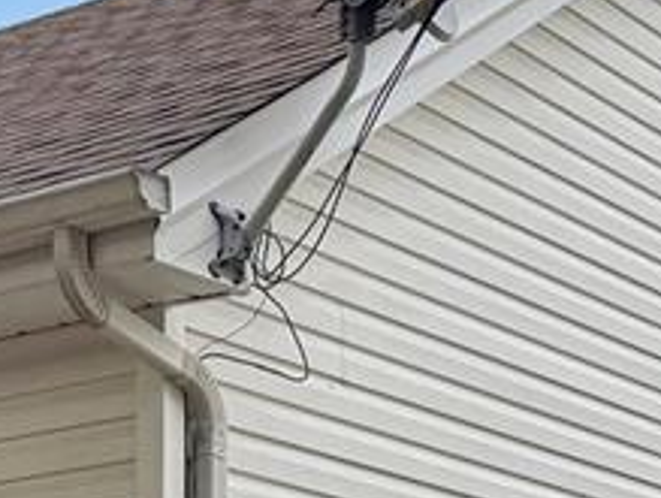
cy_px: 537
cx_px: 368
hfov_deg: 17.5
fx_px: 2142
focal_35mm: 112
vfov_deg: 13.0
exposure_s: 1/2506
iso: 80
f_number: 1.78
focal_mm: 6.76
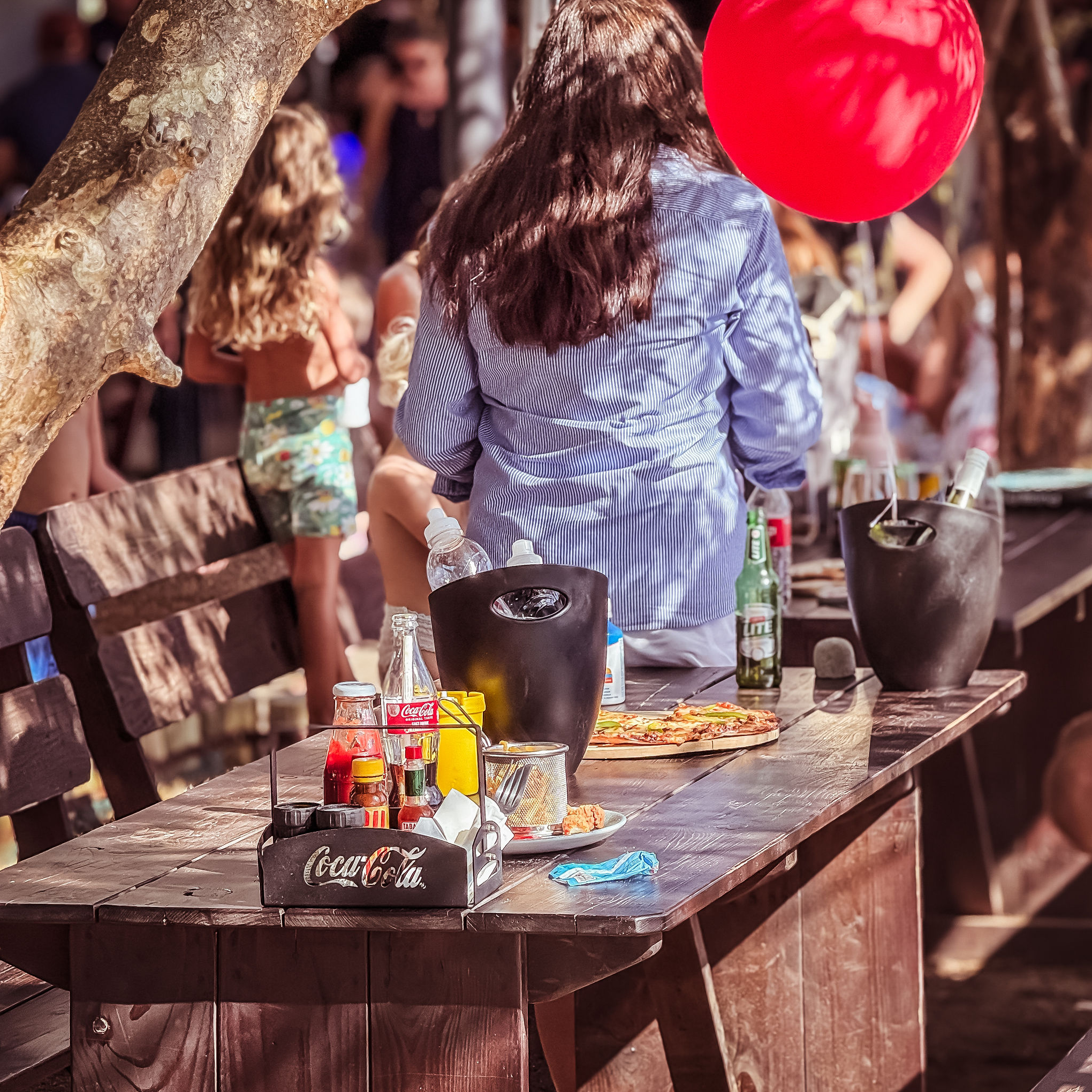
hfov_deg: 12.3
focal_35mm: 142
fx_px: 5068
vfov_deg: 12.3
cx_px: 548
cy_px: 380
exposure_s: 1/190
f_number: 2.8
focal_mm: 15.66
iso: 64
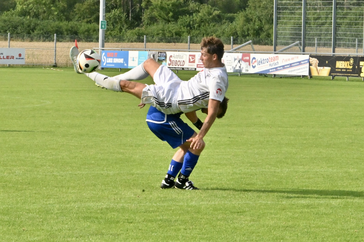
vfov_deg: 13.0
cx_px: 182
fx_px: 1062
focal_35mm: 105
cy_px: 121
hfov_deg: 19.5
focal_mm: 105
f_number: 29
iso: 3200
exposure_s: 1/1250
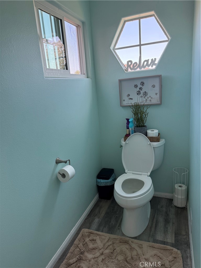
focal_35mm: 24
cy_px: 134
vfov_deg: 71.6
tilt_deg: -13.6
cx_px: 100
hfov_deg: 56.8
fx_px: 186
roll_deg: +4.1
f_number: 1.78
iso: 160
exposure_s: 1/234
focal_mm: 6.76
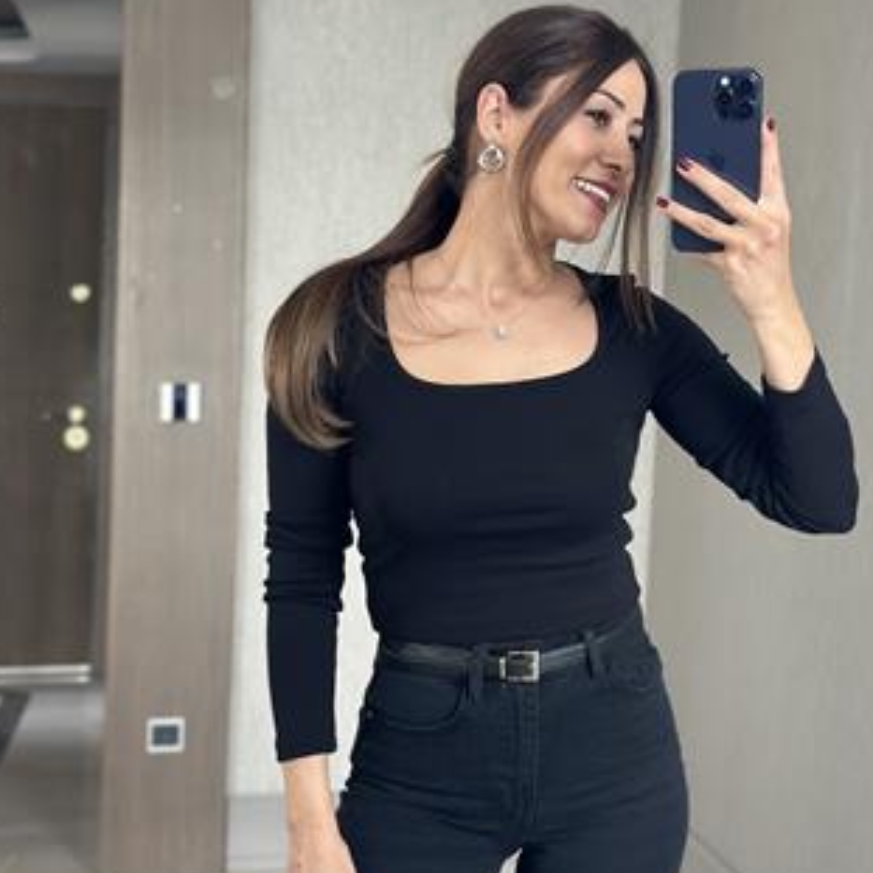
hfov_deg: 25.0
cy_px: 545
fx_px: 1969
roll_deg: -1.0
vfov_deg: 24.9
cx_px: 517
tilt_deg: -19.0
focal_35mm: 69
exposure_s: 1/60
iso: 200
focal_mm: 6.86
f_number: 1.78
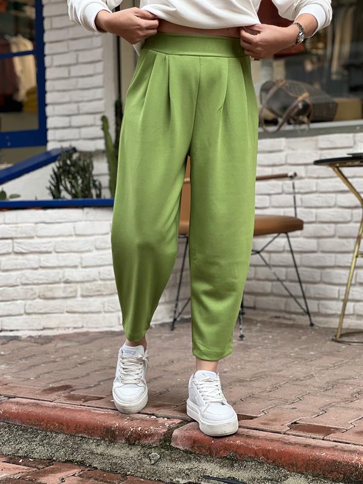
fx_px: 1077
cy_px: 242
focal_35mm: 77
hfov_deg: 19.1
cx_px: 182
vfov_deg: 25.3
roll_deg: +0.9
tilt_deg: -0.2
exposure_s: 1/121
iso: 32
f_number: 2.8
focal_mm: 9
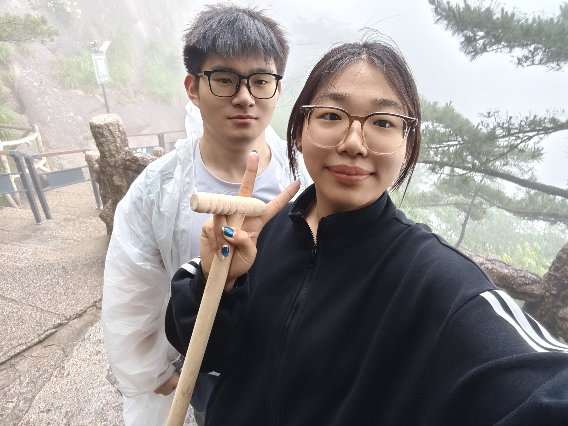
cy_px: 213
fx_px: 345
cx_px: 284
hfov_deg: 79.0
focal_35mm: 21
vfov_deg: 63.4
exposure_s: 1/50
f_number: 16
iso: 53
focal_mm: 2.8
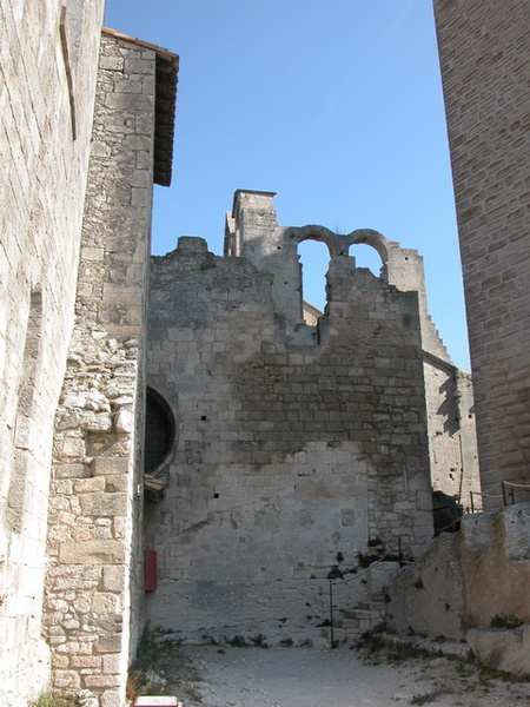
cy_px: 354
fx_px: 715
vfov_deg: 52.6
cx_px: 265
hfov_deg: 40.7
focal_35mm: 35
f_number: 5.6
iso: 100
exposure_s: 1/262
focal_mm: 8.9
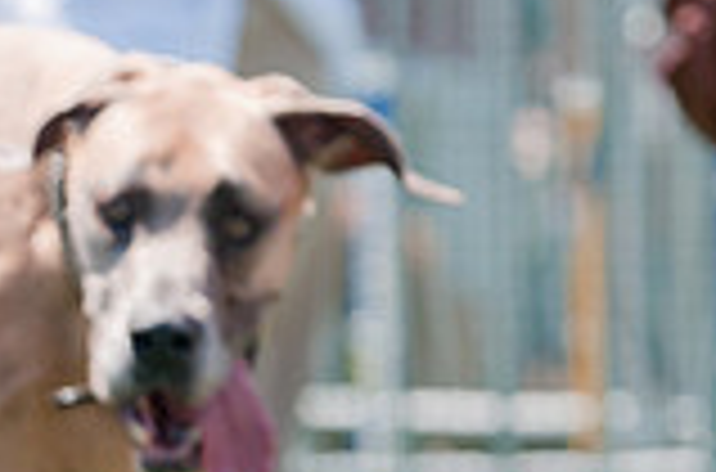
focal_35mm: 796
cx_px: -576
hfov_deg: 2.6
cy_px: 542
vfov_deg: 1.7
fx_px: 15781
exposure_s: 1/400
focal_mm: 145
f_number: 5.6
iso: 200
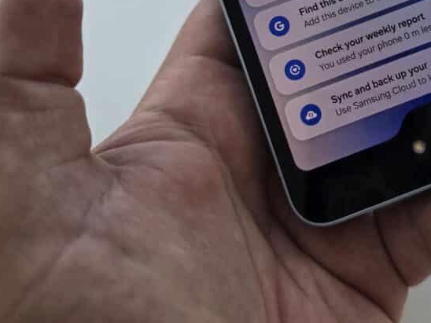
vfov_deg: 31.9
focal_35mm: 43
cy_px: 28
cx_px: 360
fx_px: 535
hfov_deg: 41.5
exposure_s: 1/60
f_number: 1.7
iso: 16
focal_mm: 6.3
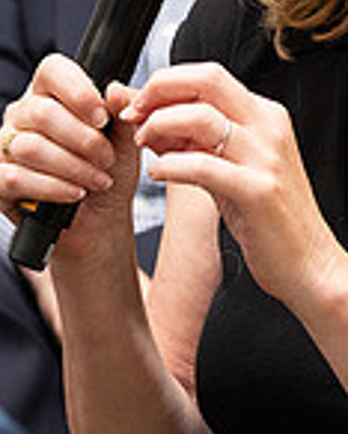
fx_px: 4823
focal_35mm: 375
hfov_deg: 4.1
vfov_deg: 5.1
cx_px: 497
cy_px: -22
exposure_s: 1/320
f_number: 5
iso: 2500
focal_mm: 100
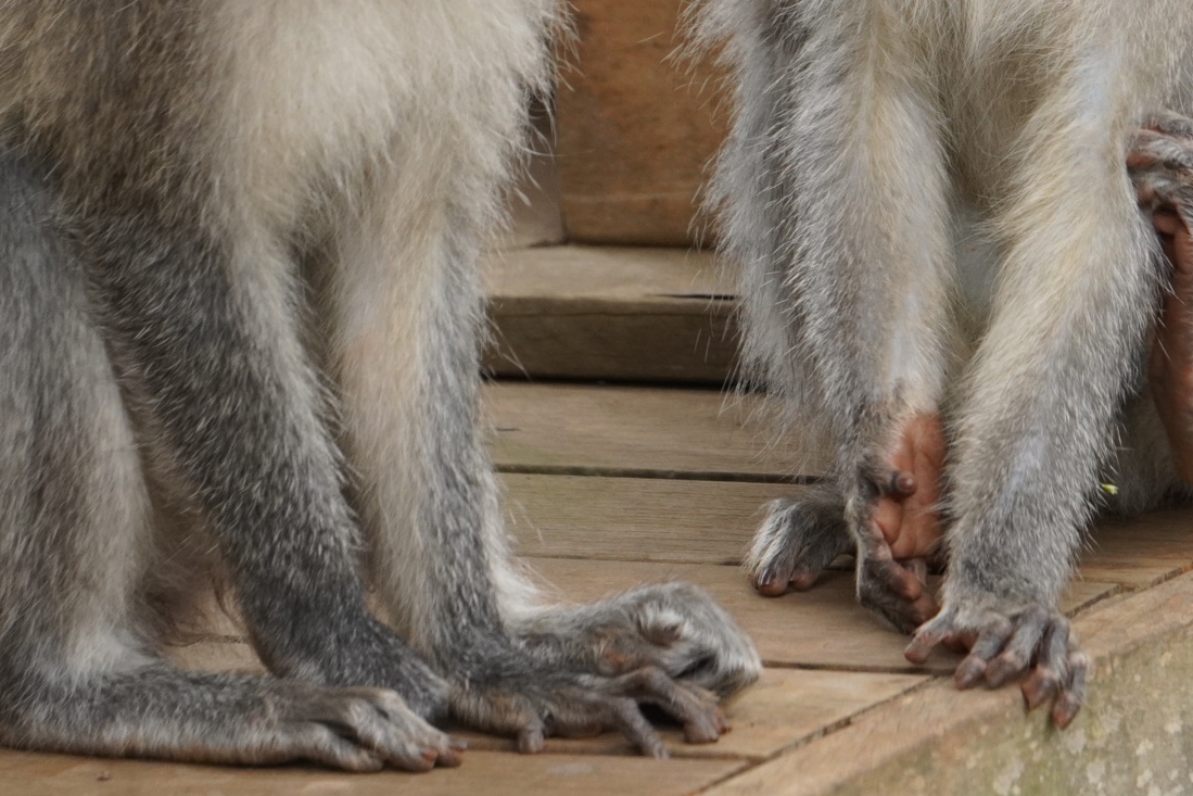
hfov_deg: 3.8
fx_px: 18062
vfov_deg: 2.5
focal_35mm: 545
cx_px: 916
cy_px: -39
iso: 1000
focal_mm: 156
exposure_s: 1/400
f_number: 8
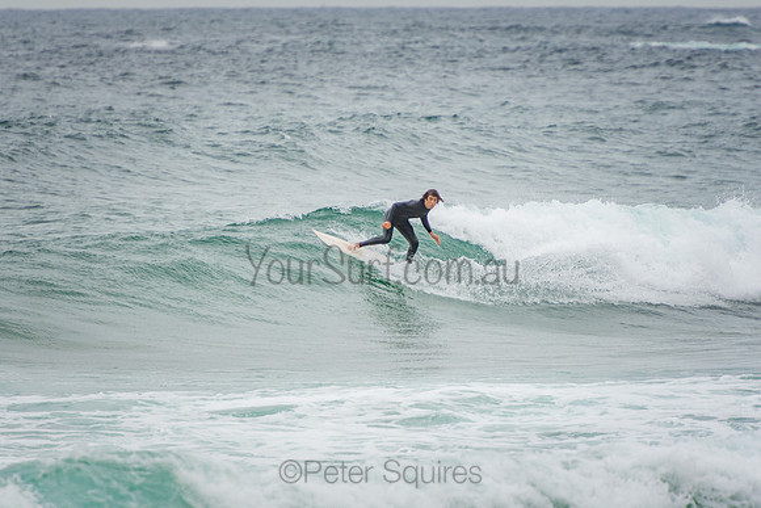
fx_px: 13055
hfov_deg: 3.3
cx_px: 394
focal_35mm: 617
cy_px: 245
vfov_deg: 2.2
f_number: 5.6
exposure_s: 1/1600
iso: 280
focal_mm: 390
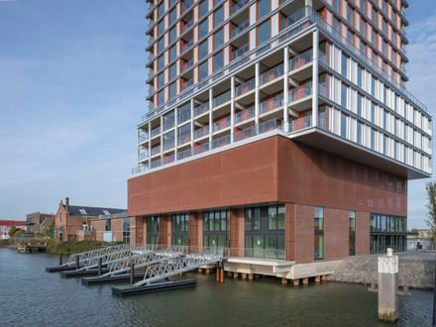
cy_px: 164
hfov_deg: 71.6
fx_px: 302
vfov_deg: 56.8
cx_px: 218
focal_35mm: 24
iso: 200
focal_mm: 30
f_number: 11
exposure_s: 1/150
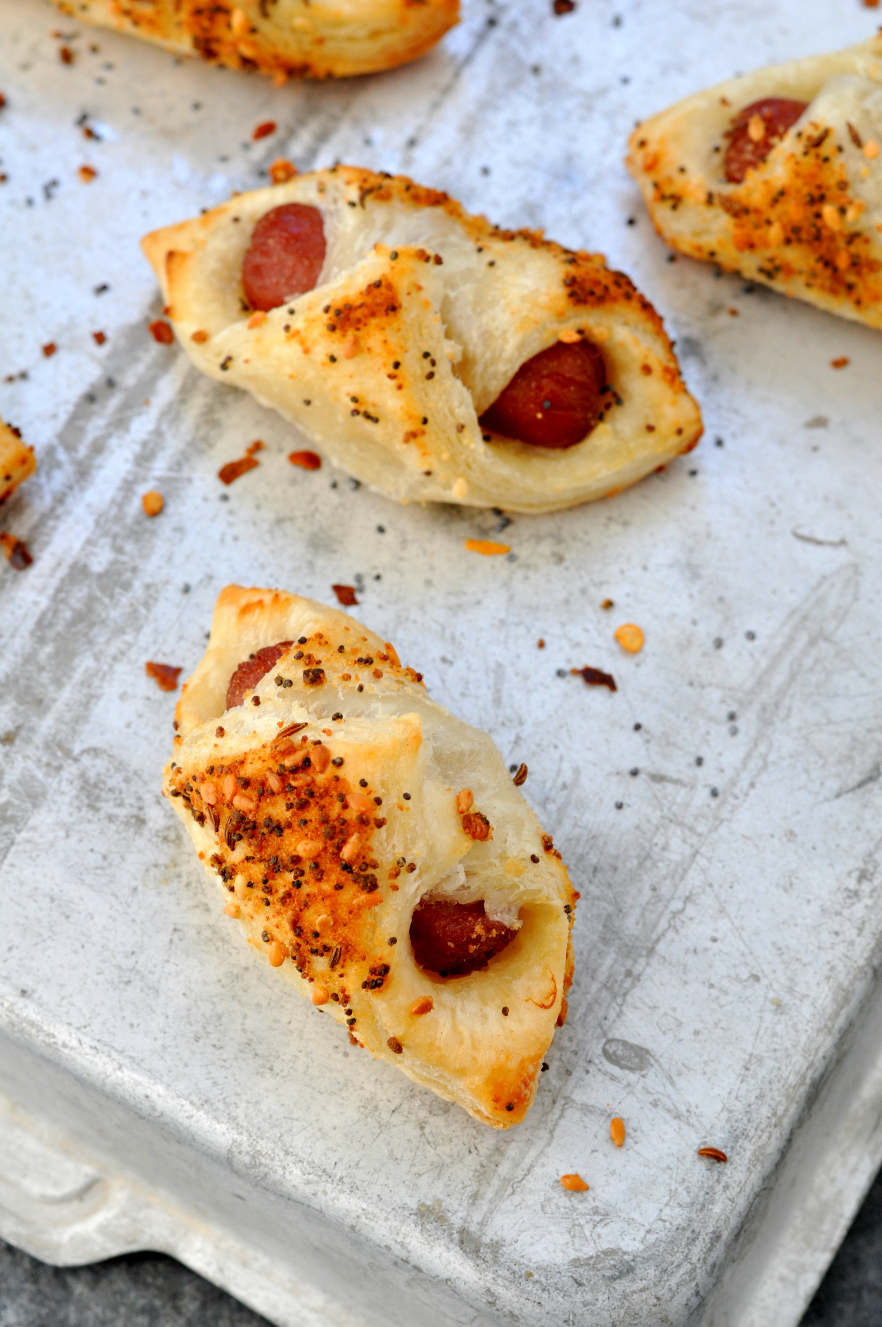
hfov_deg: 18.1
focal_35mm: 75
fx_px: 2763
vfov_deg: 27.0
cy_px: 664
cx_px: 441
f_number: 8
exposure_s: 1/45
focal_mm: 50
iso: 320
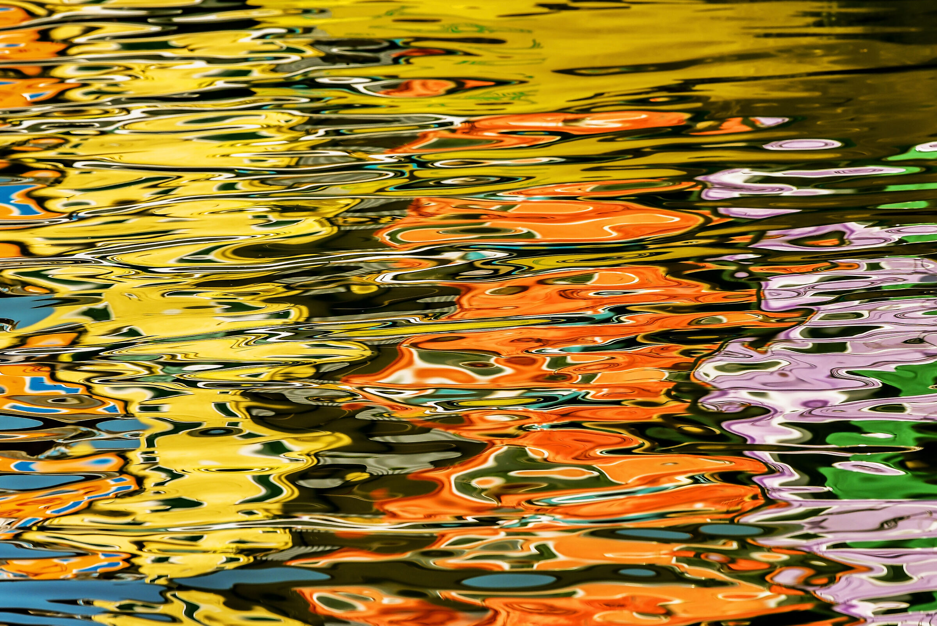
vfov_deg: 6.9
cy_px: 313
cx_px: 468
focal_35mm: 200
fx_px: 5207
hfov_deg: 10.3
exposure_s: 1/500
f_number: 8
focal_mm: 200
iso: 200
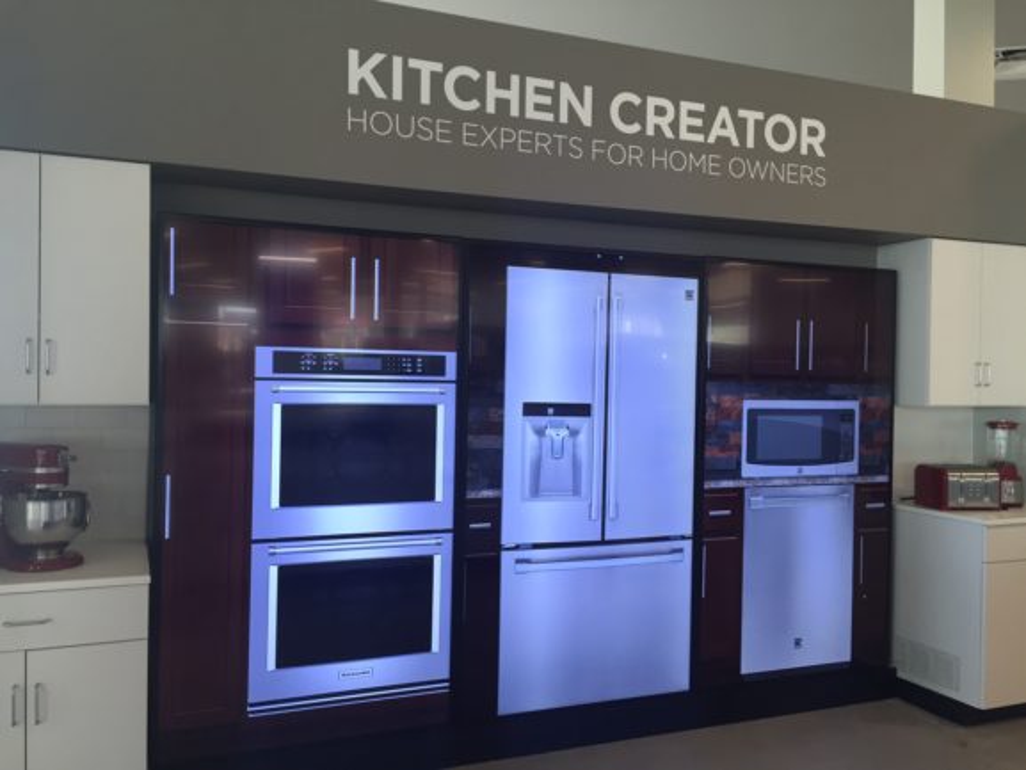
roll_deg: -1.6
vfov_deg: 48.2
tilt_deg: -0.8
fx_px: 860
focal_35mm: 29
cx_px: 513
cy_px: 385
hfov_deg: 61.6
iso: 32
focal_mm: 4.15
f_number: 2.2
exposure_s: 1/40
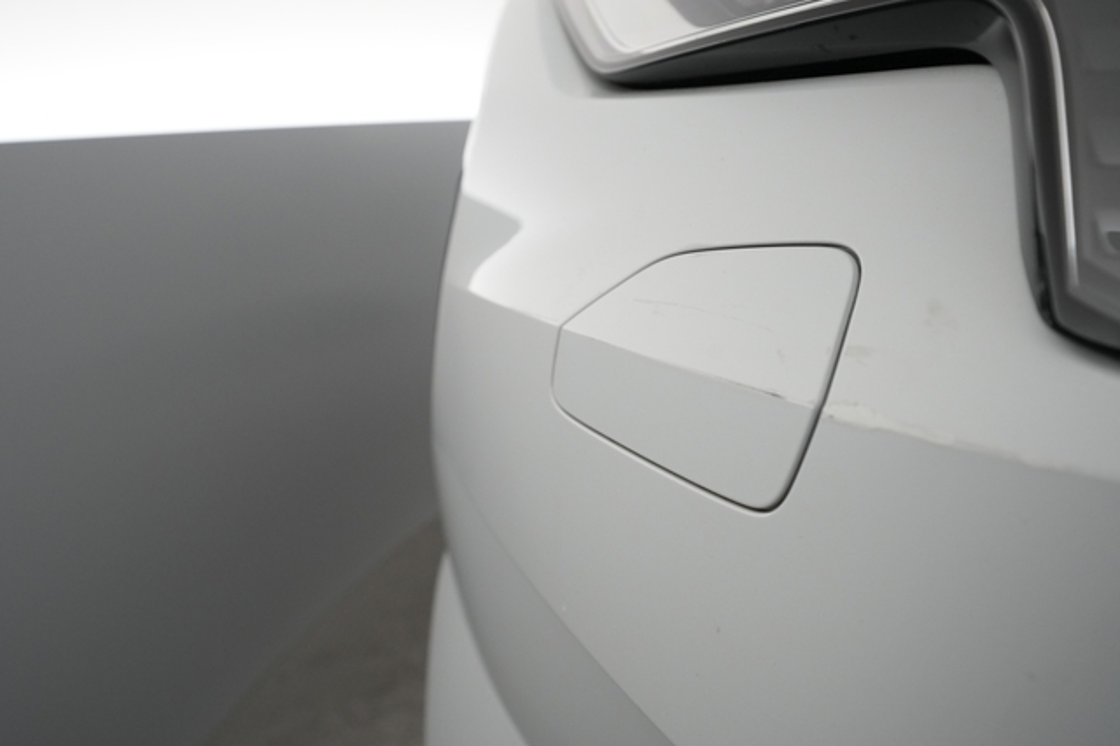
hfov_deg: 65.5
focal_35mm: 28
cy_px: 373
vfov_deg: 46.4
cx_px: 560
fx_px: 871
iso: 2000
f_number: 5.6
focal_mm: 28
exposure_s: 1/100
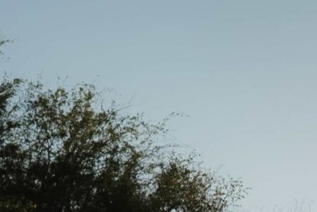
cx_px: 837
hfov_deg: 9.4
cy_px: 492
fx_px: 1648
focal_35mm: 187
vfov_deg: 7.0
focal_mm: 28
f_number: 4
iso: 100
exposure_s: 1/800
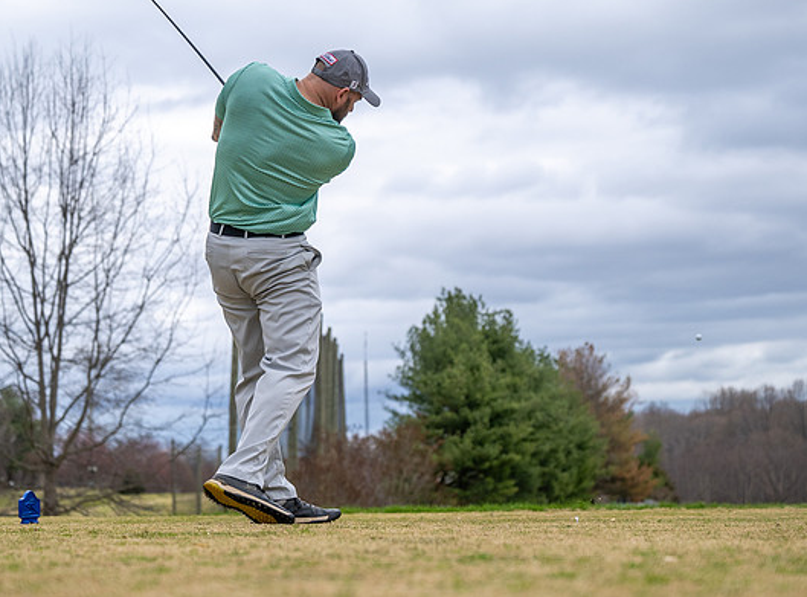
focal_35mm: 88
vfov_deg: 16.6
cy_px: 298
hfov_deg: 22.4
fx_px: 2041
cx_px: 394
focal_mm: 45
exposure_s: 1/3200
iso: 180
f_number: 2.8
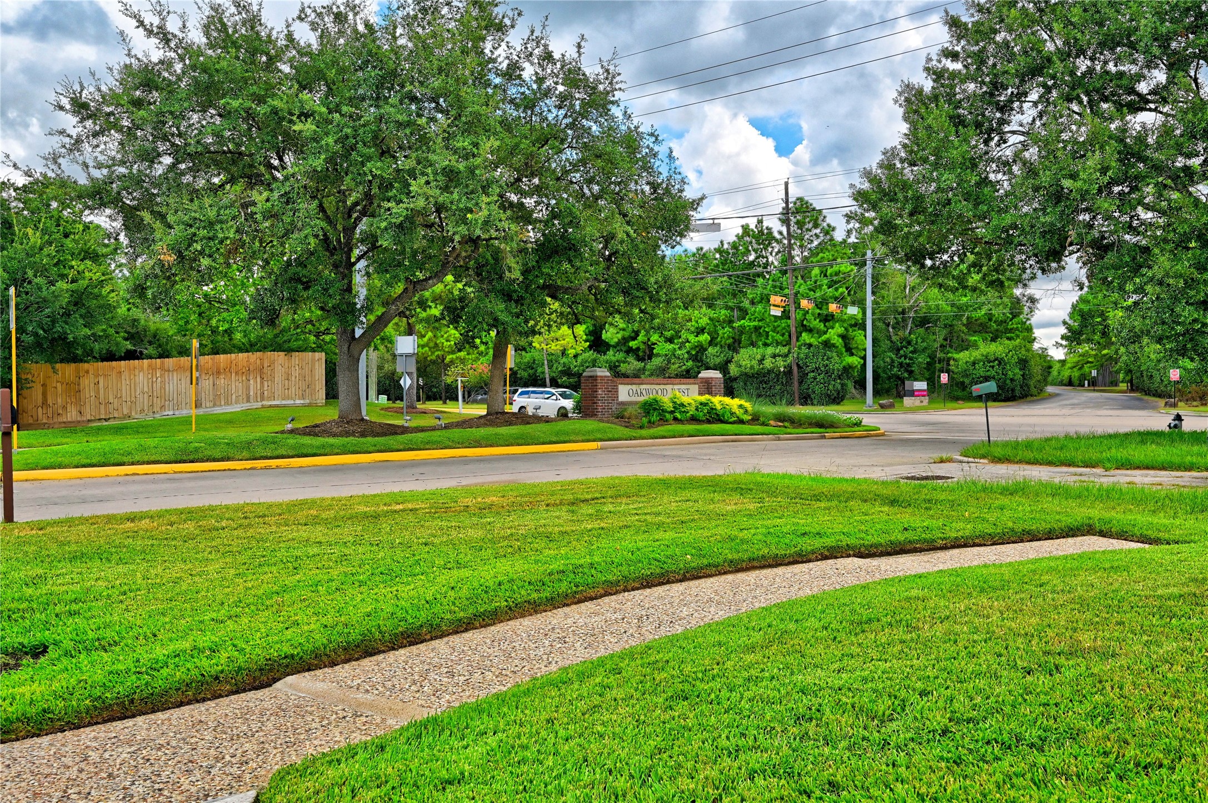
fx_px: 1006
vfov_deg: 43.5
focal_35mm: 30
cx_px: 604
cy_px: 402
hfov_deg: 62.0
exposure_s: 1/320
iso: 400
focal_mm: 30
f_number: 8
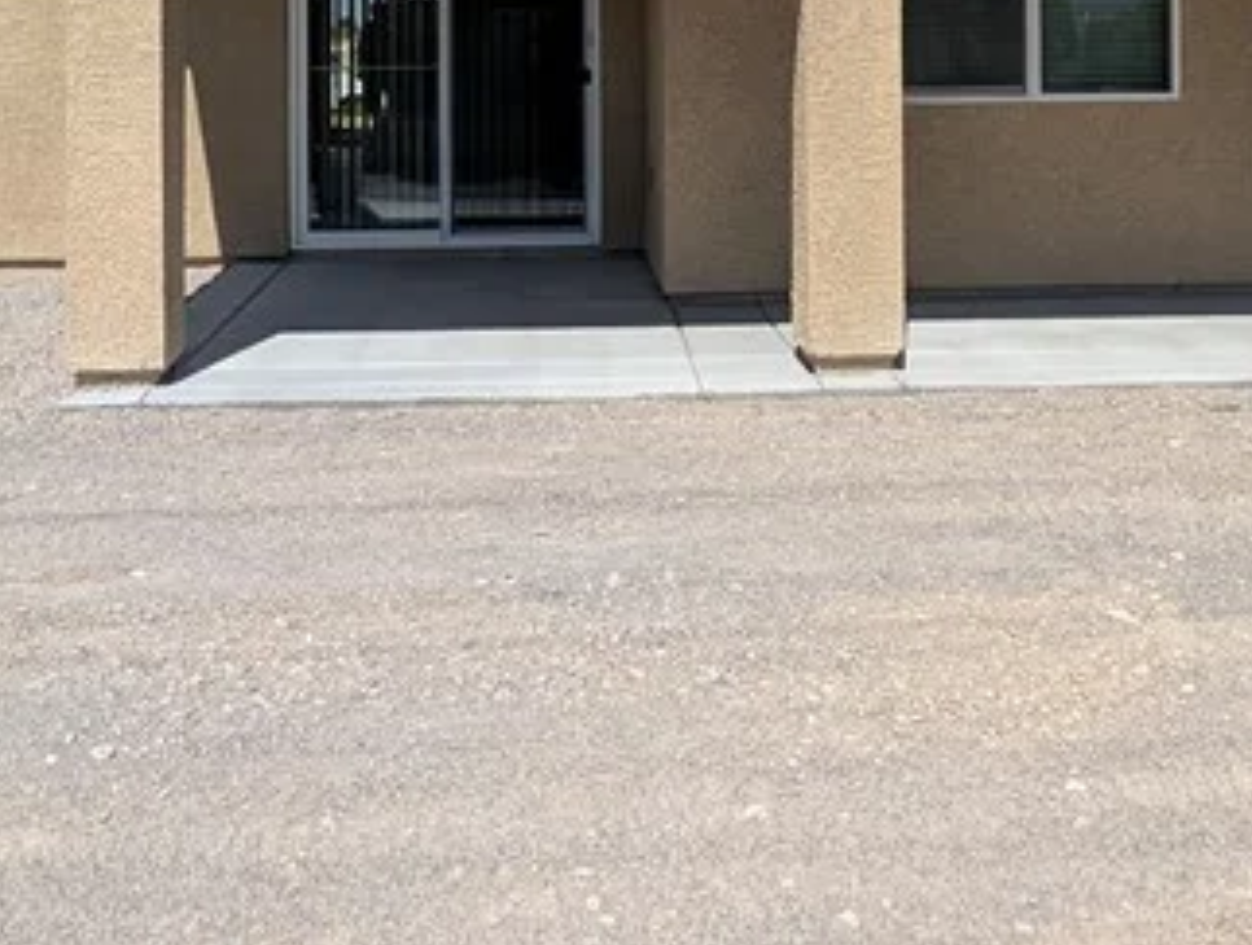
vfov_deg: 34.6
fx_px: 1377
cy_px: 12
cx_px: 675
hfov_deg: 48.8
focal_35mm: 38
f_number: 1.7
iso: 57
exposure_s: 1/3448
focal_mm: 2.02
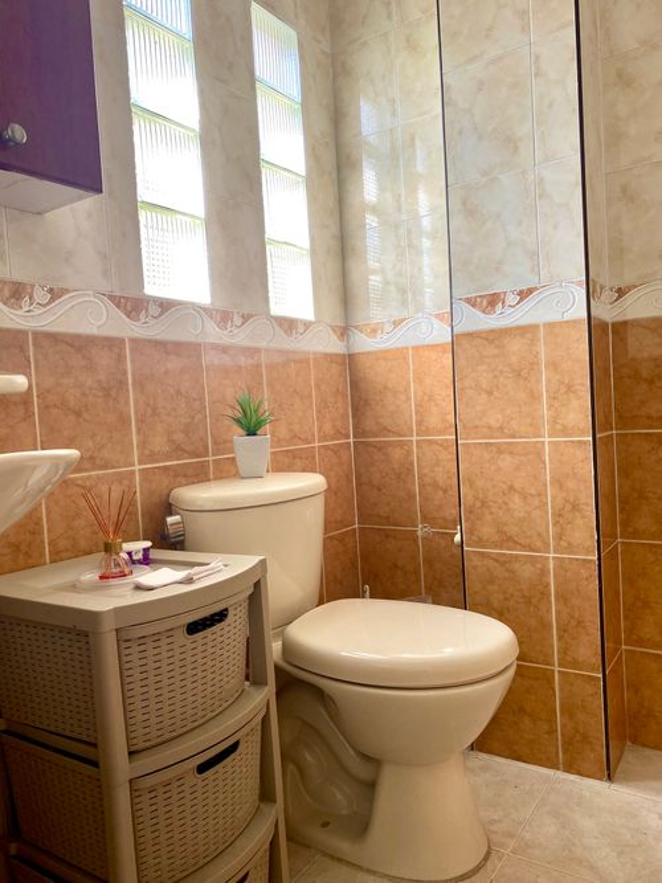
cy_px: 442
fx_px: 663
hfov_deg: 53.0
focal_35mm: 26
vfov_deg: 67.3
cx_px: 331
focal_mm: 4.25
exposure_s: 1/122
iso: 50
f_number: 1.8
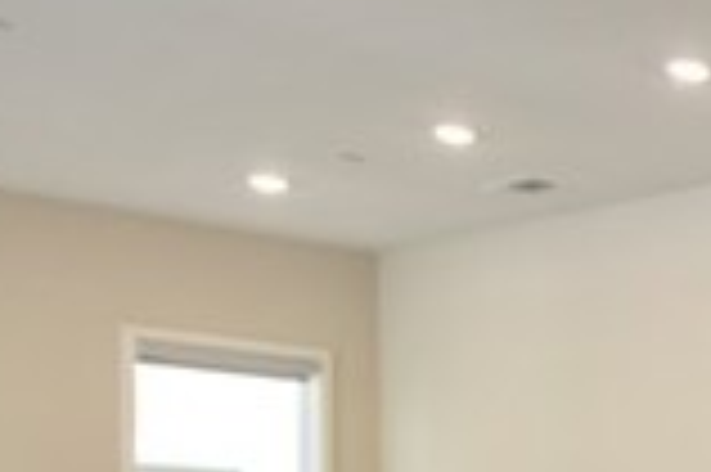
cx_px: 1480
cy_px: 650
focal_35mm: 91
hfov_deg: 16.3
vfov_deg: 14.3
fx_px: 1795
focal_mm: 14
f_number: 4
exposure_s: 1/60
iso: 400
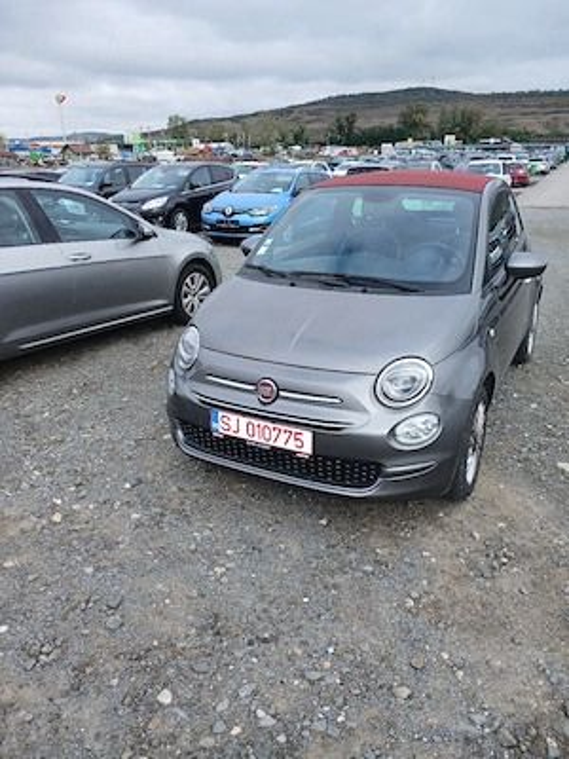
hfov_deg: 51.4
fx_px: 592
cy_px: 380
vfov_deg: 65.3
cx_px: 284
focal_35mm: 27
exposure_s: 1/175
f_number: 1.8
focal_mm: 3.98
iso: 20
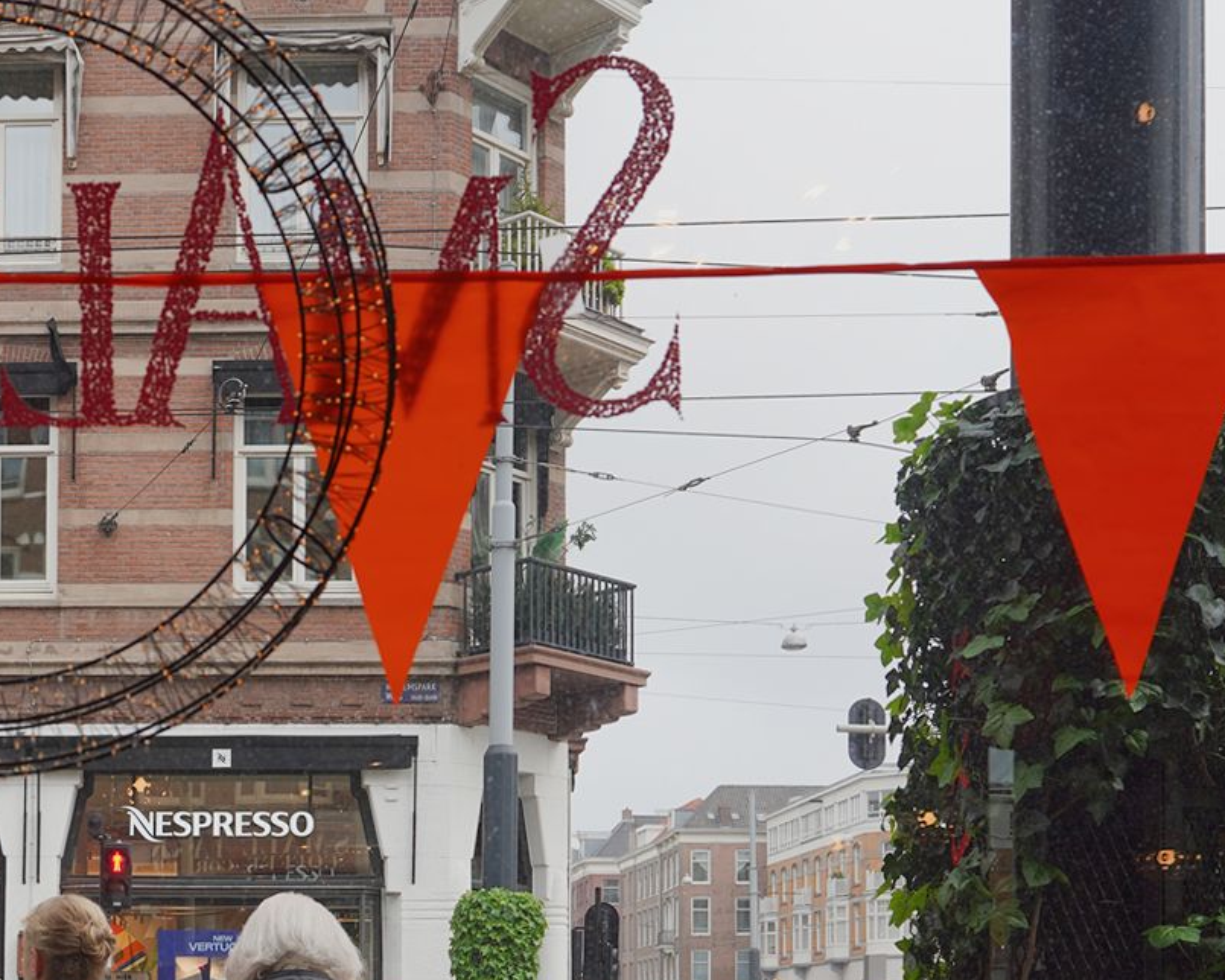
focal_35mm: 56
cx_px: 148
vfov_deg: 25.9
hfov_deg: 32.1
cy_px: 963
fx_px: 2030
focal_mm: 24
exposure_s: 1/100
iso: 100
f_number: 7.1
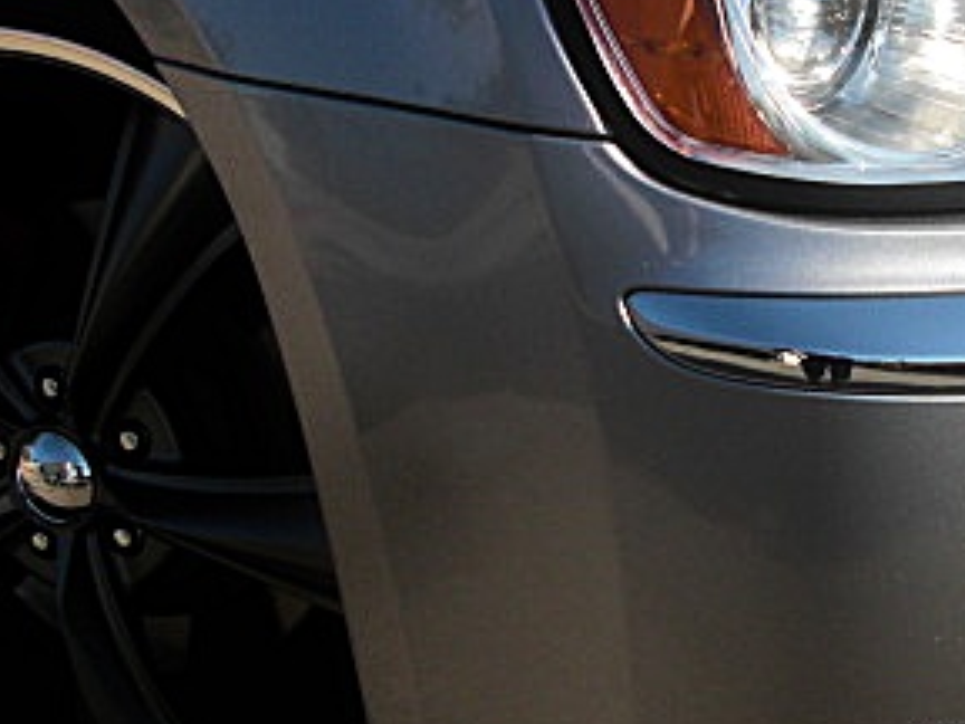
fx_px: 2230
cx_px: 667
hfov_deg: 24.3
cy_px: 315
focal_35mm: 80
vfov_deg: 18.4
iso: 50
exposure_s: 1/800
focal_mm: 6.3
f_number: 2.8
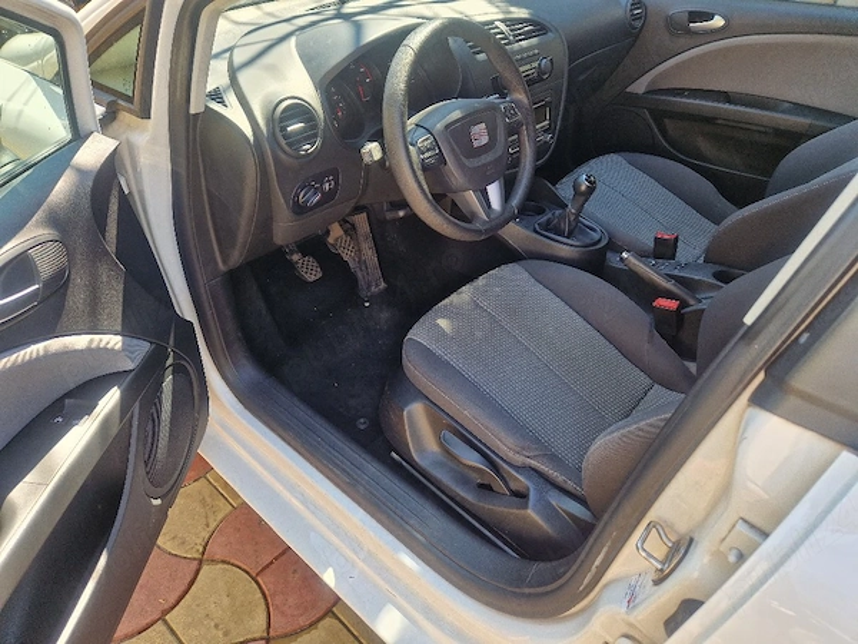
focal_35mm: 23
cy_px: 322
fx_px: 570
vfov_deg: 58.9
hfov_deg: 73.9
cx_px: 429
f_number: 1.8
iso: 50
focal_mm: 5.4
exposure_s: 1/182
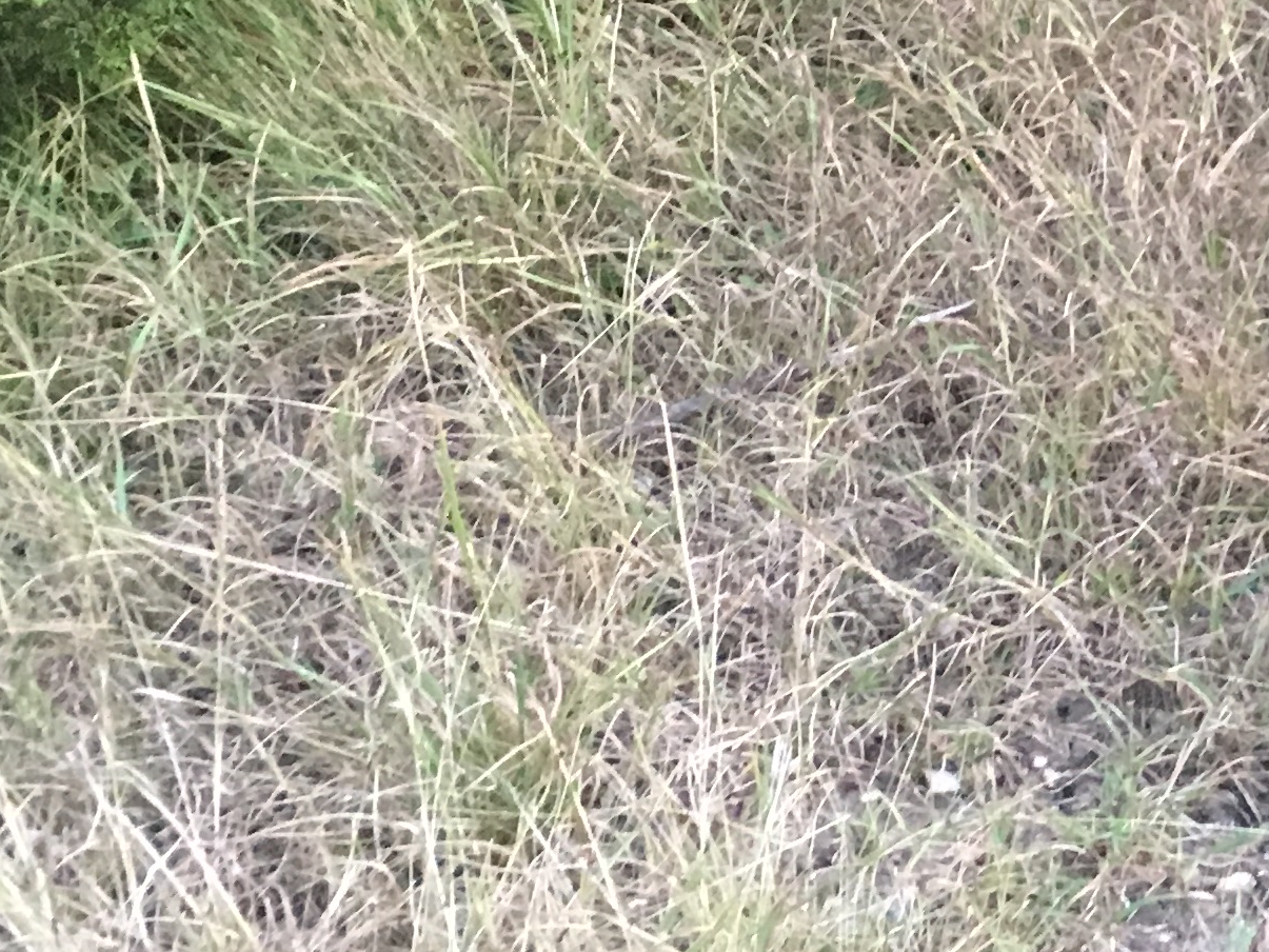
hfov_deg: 19.6
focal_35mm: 97
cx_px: 1302
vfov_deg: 15.1
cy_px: 121
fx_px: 3556
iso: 200
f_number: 2.2
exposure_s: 1/15
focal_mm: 4.15
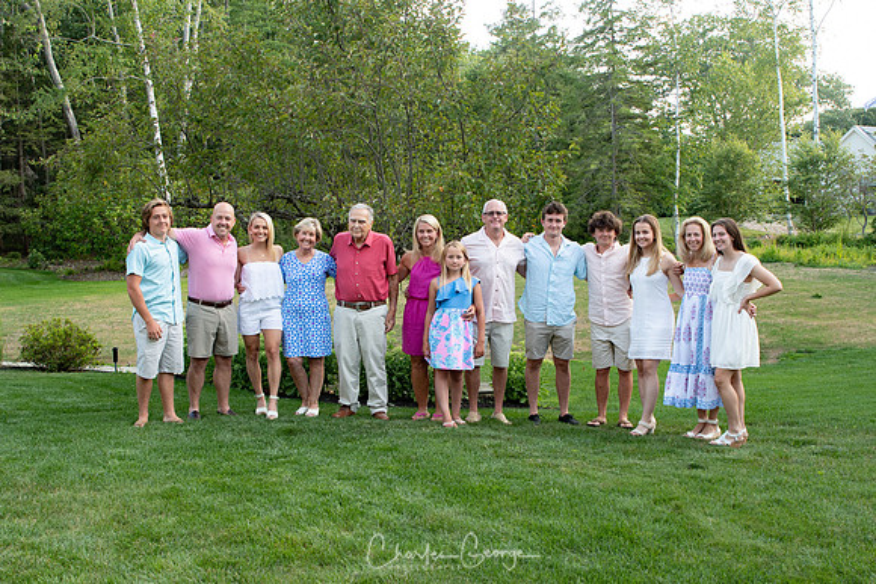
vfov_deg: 35.3
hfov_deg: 51.0
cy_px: 292
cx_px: 438
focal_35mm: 38
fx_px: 919
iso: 400
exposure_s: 1/125
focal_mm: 24
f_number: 5.6
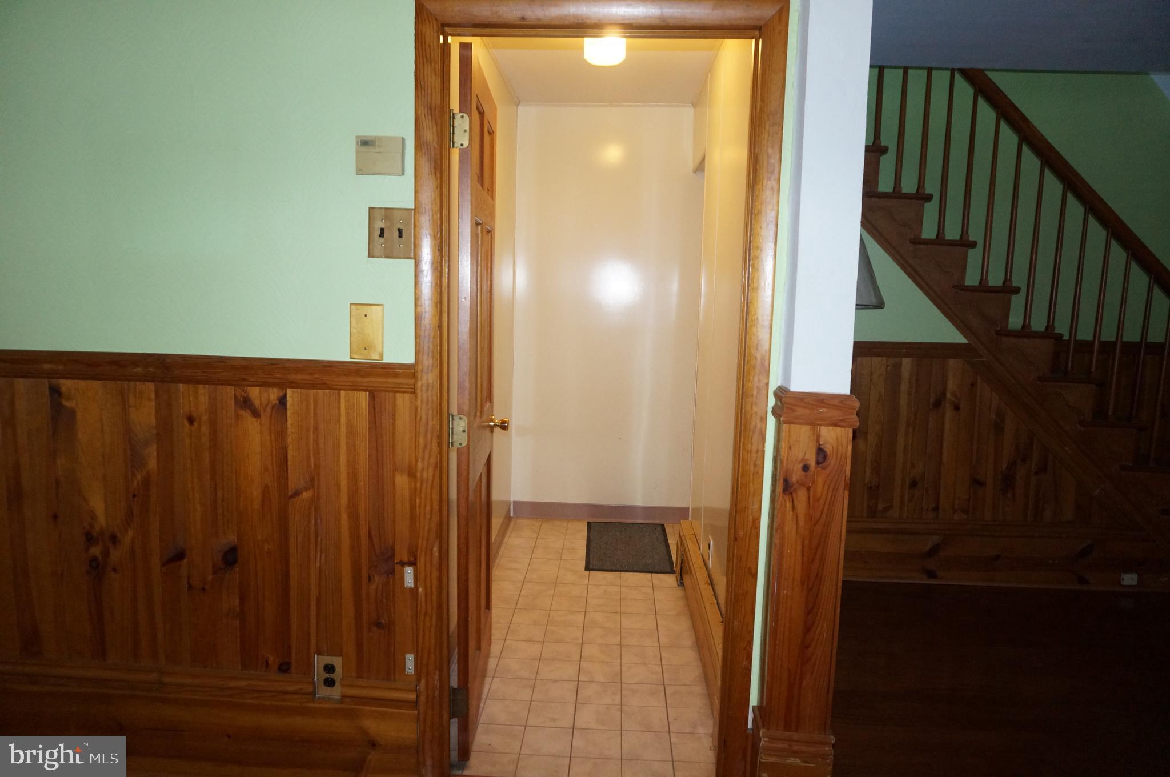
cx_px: 585
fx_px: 779
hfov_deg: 73.8
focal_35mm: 24
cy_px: 388
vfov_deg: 53.0
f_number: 4.5
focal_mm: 16
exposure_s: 1/80
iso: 1600
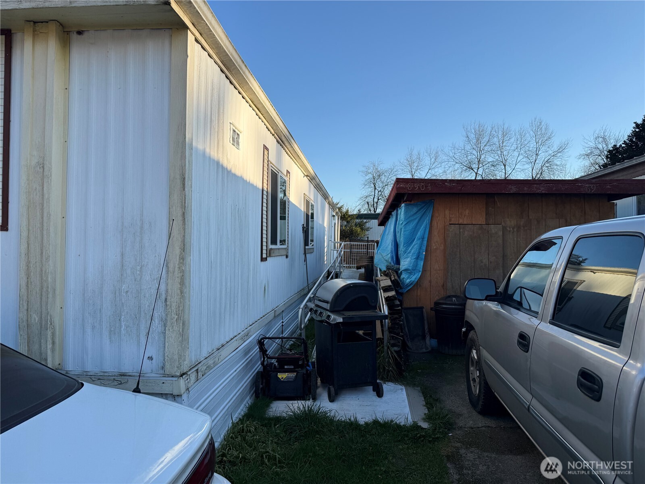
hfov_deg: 71.6
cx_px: 322
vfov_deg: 56.8
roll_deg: +0.0
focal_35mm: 24
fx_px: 447
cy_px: 242
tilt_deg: +4.5
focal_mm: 6.76
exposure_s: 1/1770
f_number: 1.78
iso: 80
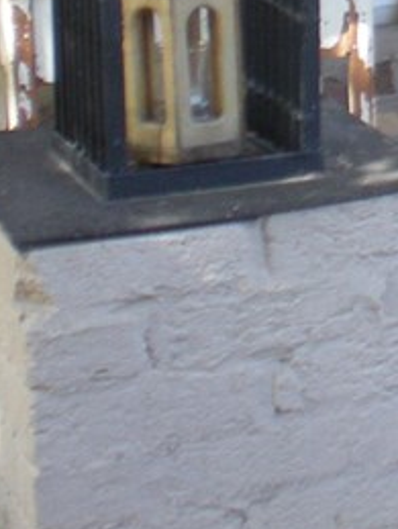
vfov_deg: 12.6
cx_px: 892
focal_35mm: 150
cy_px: -196
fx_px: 2294
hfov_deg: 9.1
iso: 181
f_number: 3.1
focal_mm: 6.3
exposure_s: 1/53.2
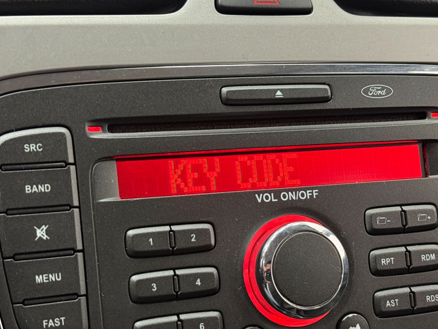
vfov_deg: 22.2
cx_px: 250
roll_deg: -2.7
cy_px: 200
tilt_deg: -15.5
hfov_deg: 29.4
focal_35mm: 66
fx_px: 835
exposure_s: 1/30
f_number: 1.78
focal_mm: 6.76
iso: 500
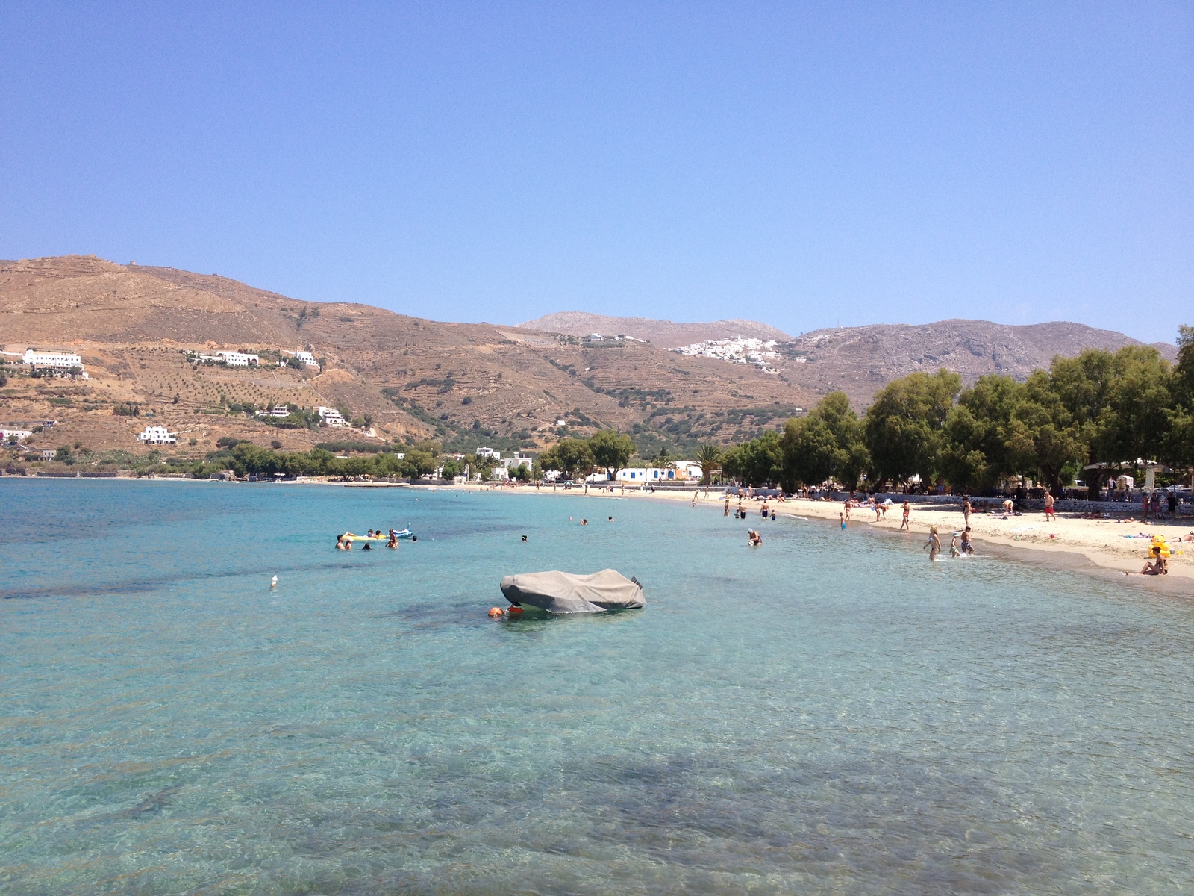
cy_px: 448
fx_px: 1207
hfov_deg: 52.6
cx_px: 597
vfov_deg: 40.7
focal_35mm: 35
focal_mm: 4.28
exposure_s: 1/1623
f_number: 2.4
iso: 50
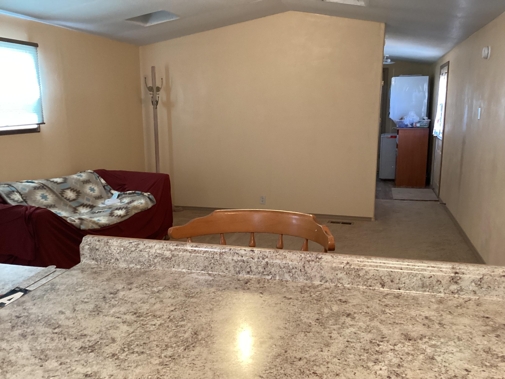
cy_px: 190
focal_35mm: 31
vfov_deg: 45.4
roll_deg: -0.5
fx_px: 452
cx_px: 252
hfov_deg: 58.4
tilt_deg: -10.8
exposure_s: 1/40
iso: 250
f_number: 2.4
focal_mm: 3.3
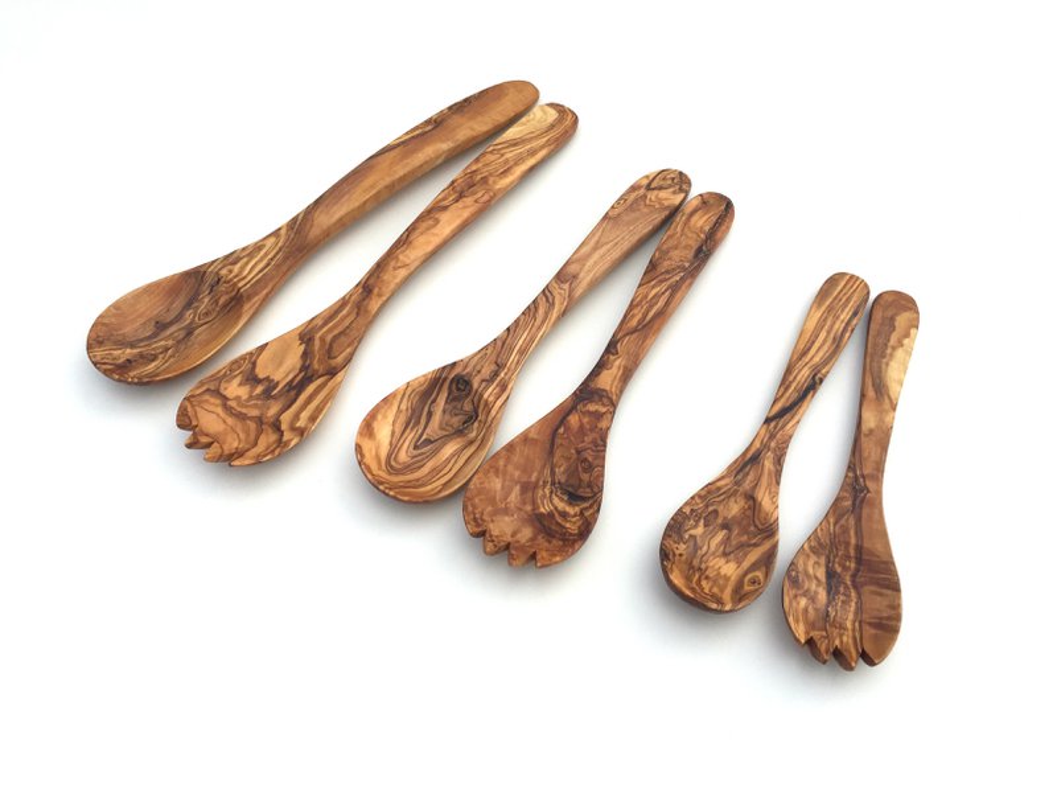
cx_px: 528
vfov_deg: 48.2
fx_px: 886
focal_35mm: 29
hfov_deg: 61.7
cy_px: 396
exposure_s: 1/879
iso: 32
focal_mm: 4.15
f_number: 2.2
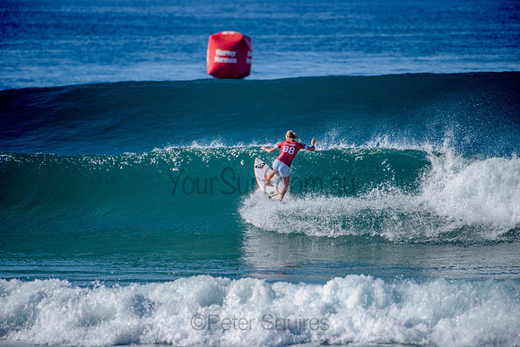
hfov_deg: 4.1
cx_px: 260
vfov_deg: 2.8
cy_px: 174
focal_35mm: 500
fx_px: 7224
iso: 125
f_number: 5.6
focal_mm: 500
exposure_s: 1/1600
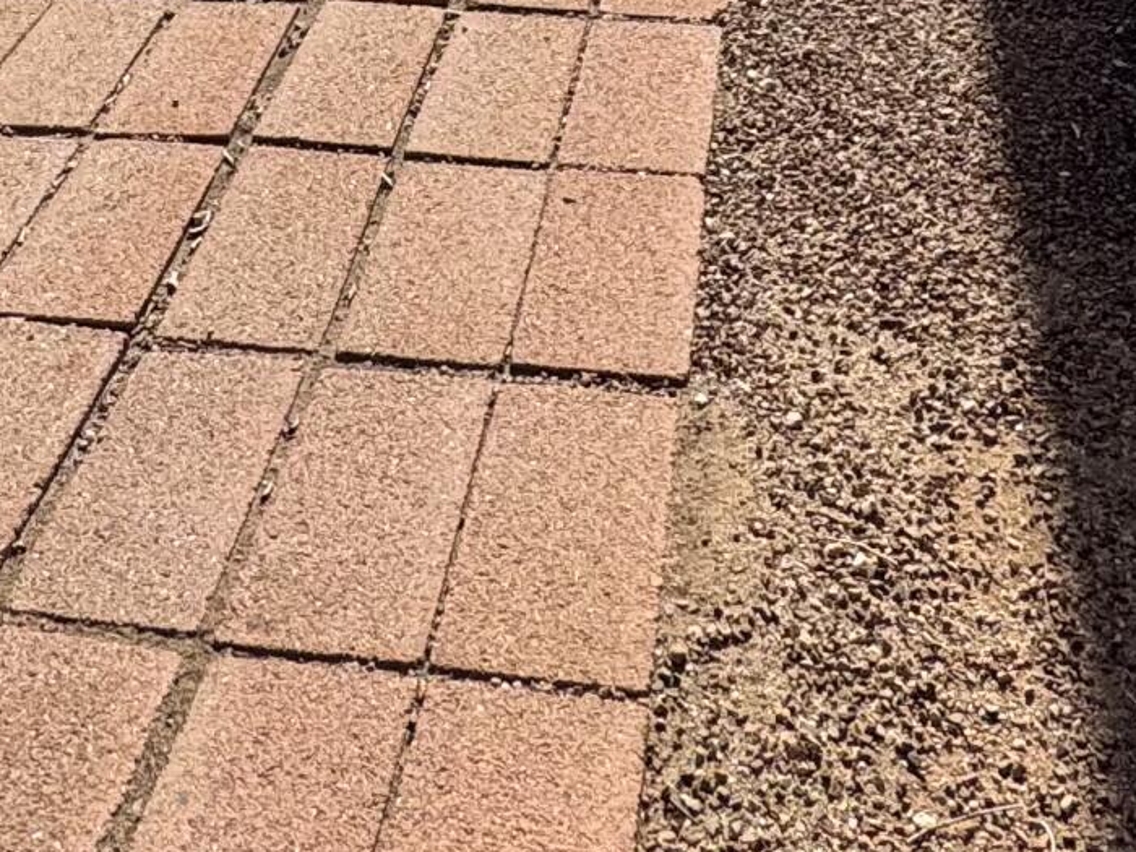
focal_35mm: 60
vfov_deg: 20.1
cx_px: 370
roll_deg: +3.1
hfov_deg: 31.9
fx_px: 1969
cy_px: -523
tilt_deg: -10.3
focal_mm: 2.22
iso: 40
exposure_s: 1/2415
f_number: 2.2
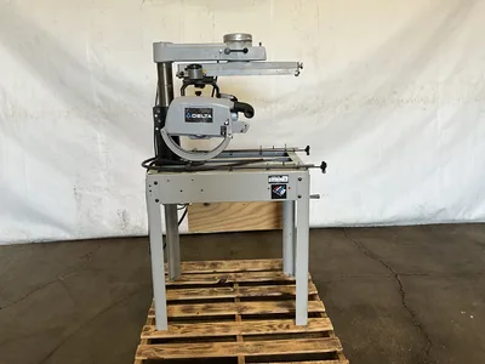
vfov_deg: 48.2
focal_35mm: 29
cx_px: 242
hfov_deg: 61.7
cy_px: 182
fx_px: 406
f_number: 1.8
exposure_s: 1/60
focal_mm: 3
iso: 80
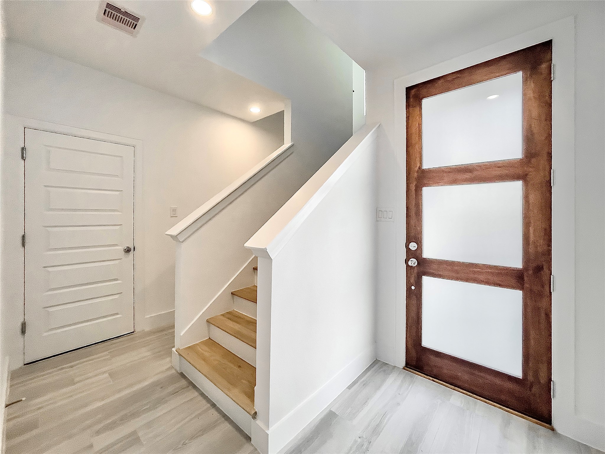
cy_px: 227
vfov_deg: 89.9
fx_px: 227
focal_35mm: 13
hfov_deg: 106.2
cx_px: 302
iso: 125
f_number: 2.4
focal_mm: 1.54
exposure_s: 1/120
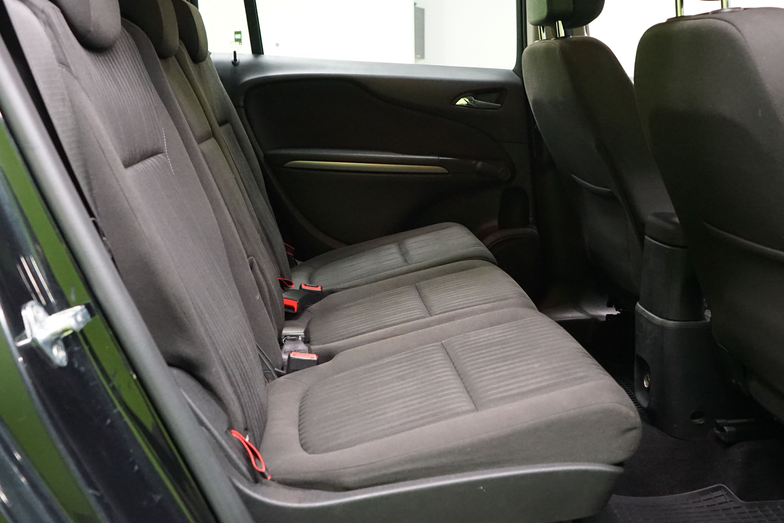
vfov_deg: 35.0
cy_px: 237
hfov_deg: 50.7
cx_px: 397
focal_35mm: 38
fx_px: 827
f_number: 5
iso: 5000
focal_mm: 28
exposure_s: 1/50
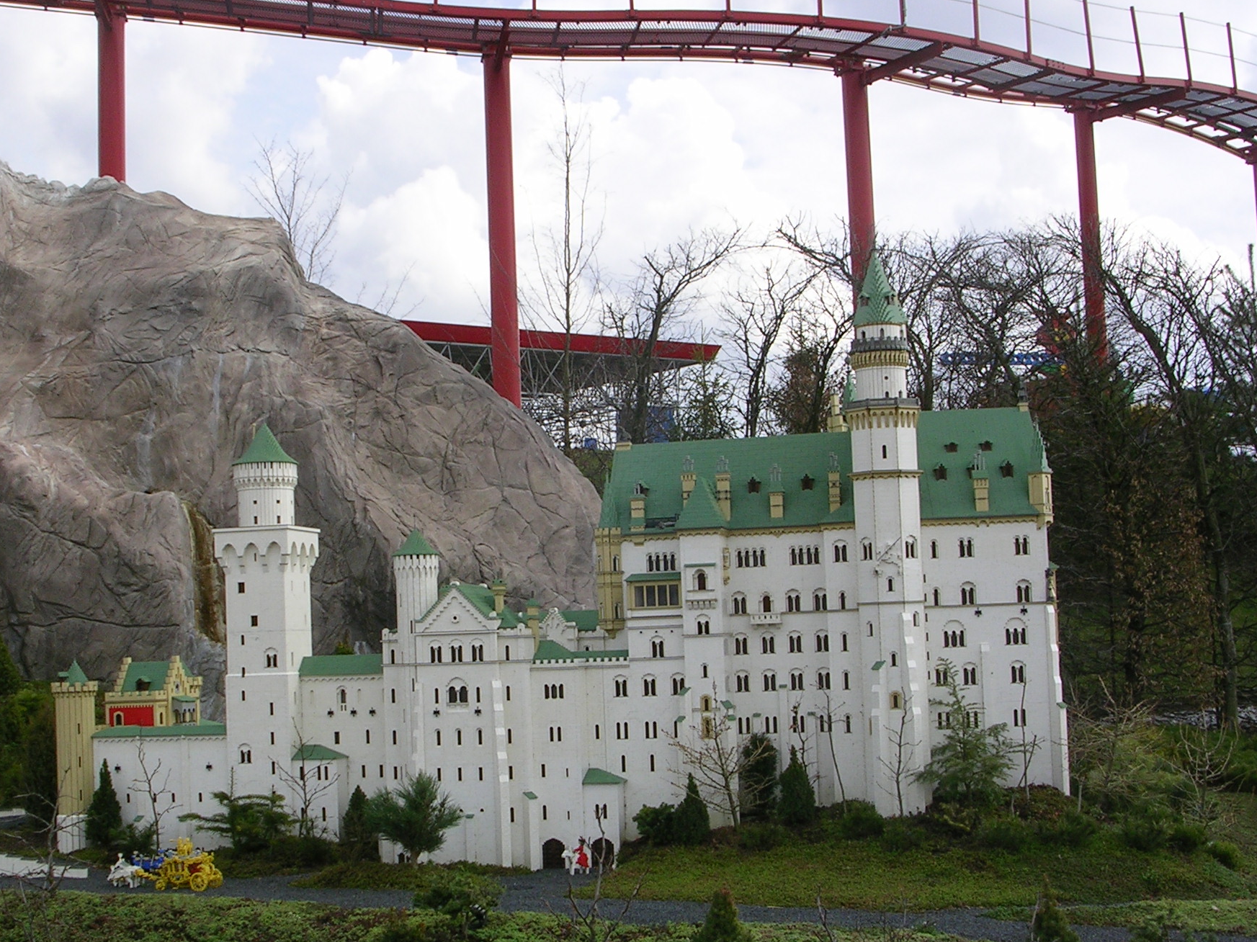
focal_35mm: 54
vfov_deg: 27.0
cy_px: 508
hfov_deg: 35.5
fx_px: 1960
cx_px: 566
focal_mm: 7.1
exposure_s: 1/274
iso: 50
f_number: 6.1
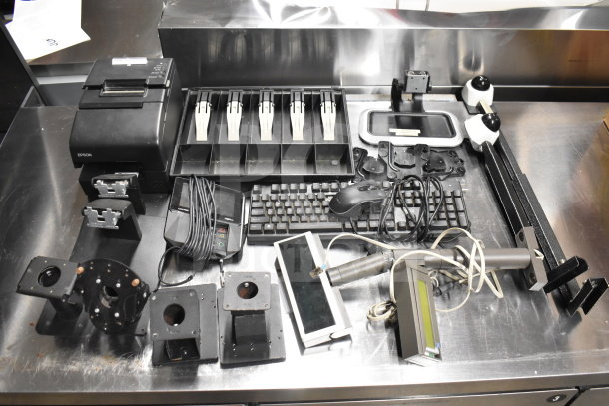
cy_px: 203
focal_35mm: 32
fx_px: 533
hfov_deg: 59.5
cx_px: 304
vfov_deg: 41.7
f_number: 3.8
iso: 2800
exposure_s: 1/30
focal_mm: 21
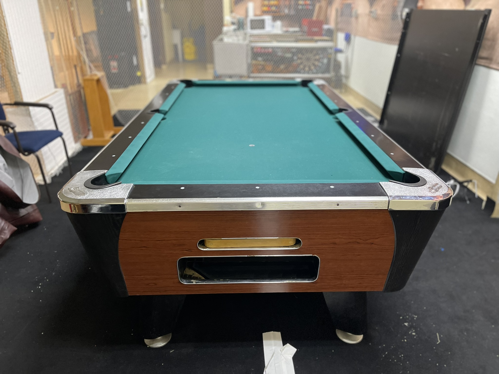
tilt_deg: -25.1
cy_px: 187
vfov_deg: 53.1
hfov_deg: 67.3
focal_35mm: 26
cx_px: 250
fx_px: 375
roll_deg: -0.4
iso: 500
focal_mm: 5.1
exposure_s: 1/60
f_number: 1.6
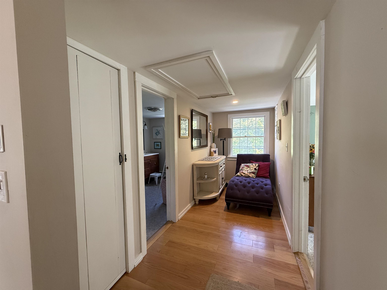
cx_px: 194
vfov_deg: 85.7
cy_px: 145
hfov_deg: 102.1
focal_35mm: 14
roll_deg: +1.3
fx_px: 157
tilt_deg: -2.3
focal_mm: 2.22
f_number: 2.2
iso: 500
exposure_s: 1/120
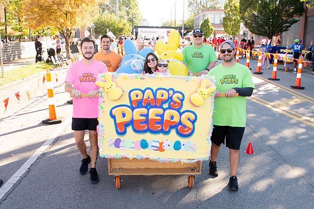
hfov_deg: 48.7
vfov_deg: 33.5
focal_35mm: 40
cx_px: 146
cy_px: 124
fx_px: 347
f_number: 7.1
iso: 800
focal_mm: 24
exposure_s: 1/200
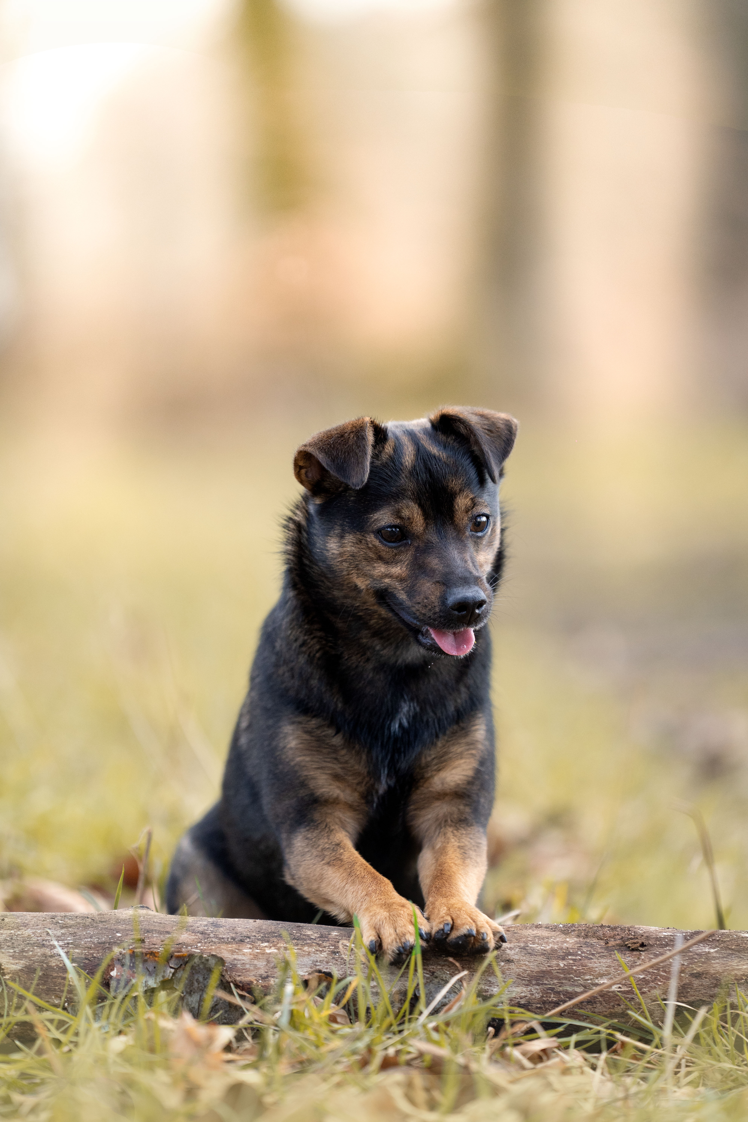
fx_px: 6077
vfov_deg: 10.5
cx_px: 374
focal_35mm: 195
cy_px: 561
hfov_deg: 7.0
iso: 1600
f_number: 2.8
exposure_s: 1/2000
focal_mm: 195
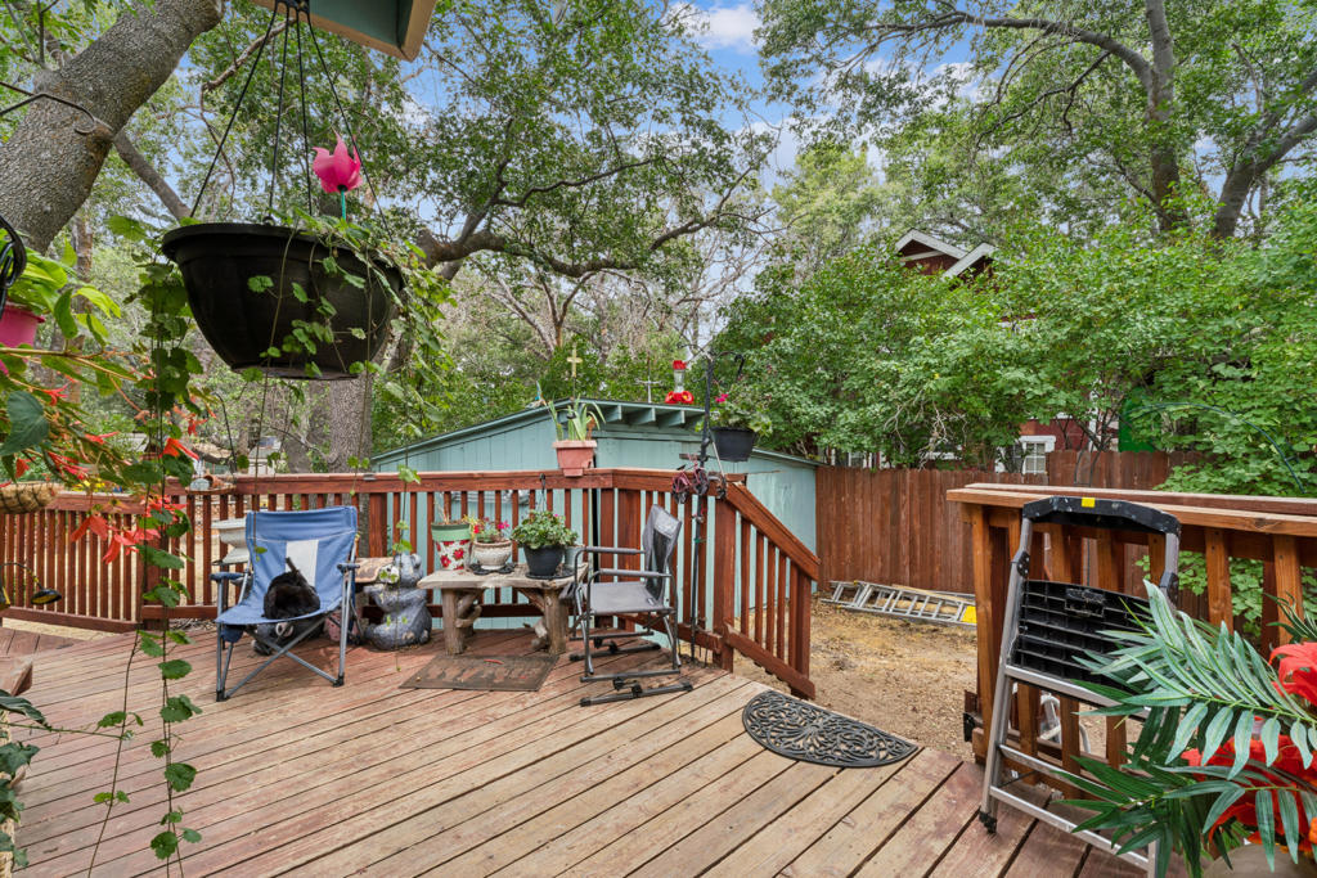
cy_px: 439
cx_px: 658
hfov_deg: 96.4
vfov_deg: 73.4
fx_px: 589
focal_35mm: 16
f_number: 22
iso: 100
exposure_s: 1/6
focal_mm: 16.1
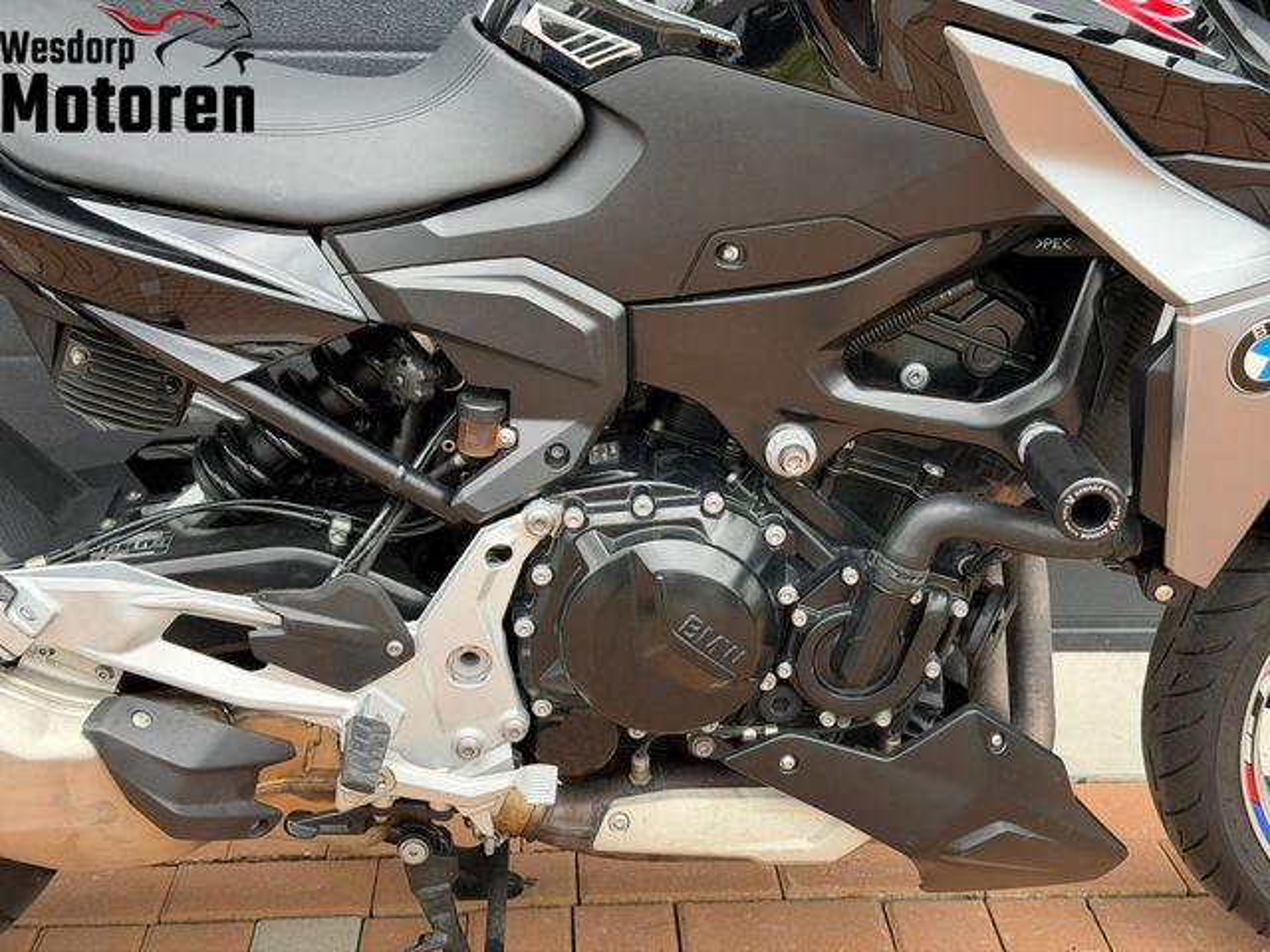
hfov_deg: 39.7
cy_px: 476
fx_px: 1761
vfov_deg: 30.3
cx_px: 635
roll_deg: +0.9
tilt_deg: -23.4
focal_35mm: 48
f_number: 1.78
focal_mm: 6.76
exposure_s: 1/545
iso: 64
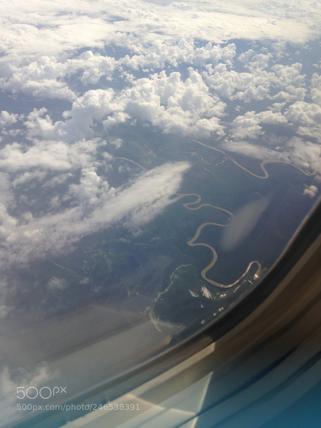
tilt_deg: -36.5
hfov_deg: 42.9
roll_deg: -9.1
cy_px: 214
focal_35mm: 33
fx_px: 408
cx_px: 160
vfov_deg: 55.4
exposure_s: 1/1695
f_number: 2.4
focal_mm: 4.12
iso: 50
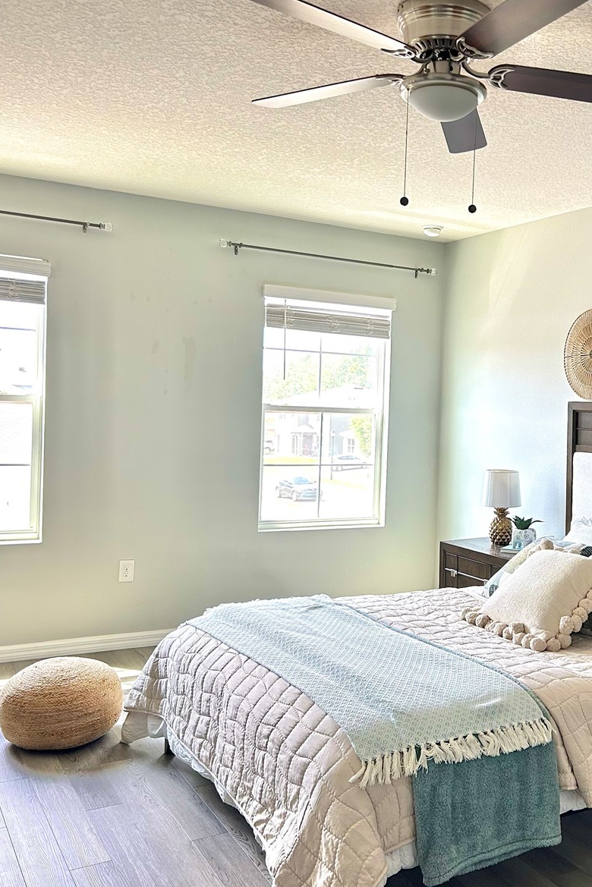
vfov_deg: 51.9
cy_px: 438
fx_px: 912
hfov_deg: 35.0
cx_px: 457
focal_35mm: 37
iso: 80
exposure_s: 1/121
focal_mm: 5.7
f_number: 1.5
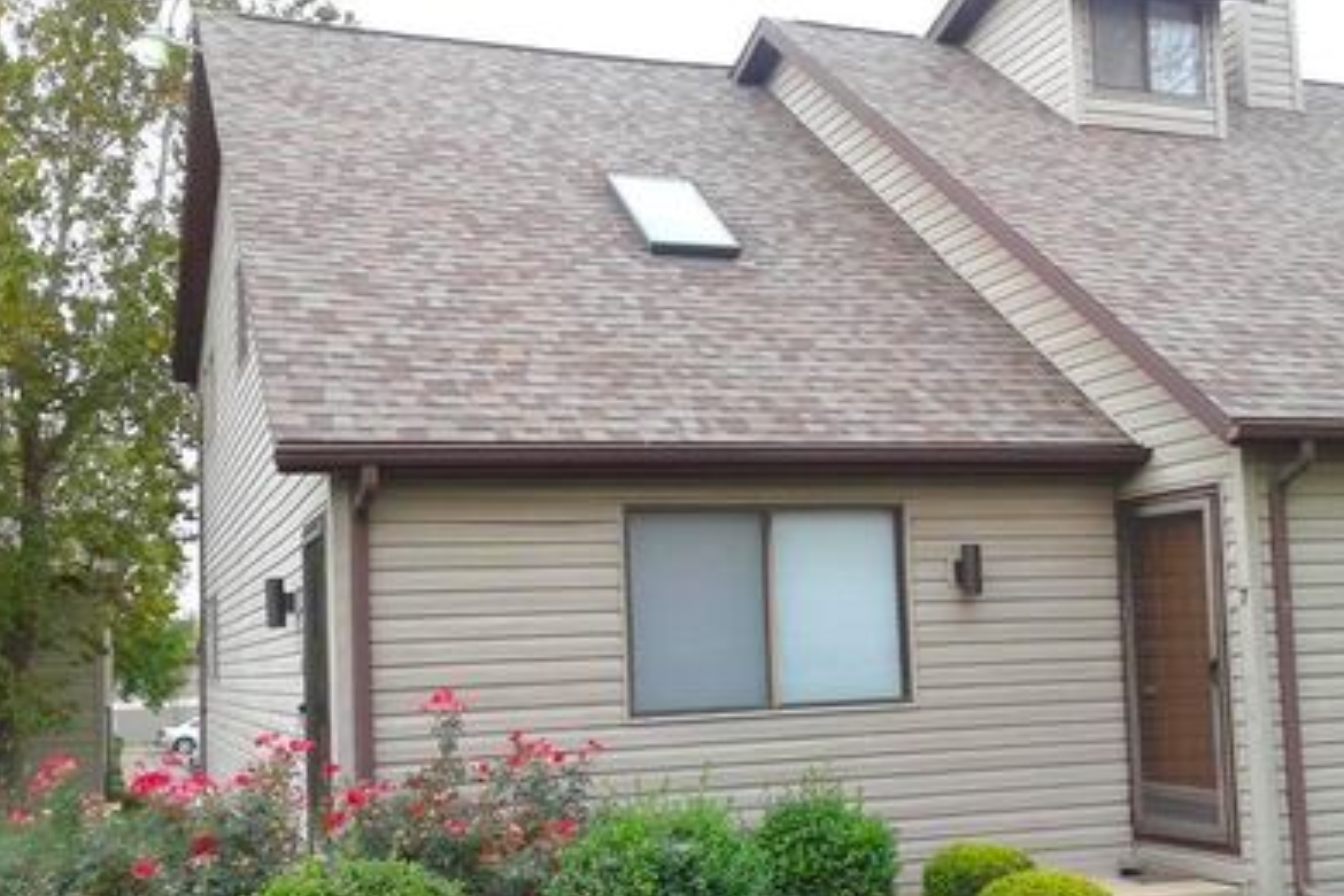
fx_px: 1643
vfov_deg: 30.4
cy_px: 529
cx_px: 734
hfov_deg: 44.5
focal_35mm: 44
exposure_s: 1/216
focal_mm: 3.3
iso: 50
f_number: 2.2
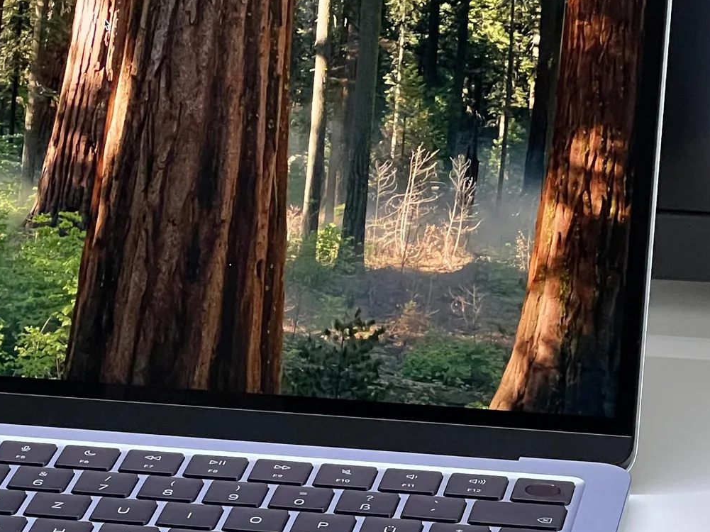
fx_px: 4039
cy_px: 303
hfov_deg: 10.0
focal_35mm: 197
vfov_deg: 7.5
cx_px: 60
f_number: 2.8
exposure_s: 1/99
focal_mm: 9
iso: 160
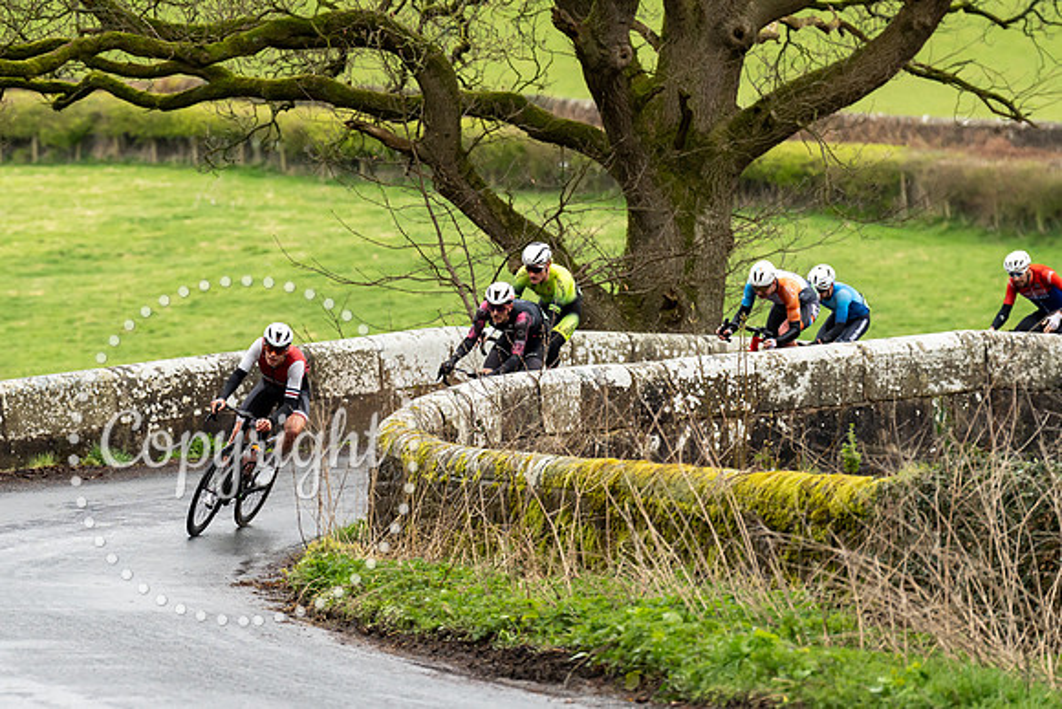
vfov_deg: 4.9
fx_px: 8279
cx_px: 321
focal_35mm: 281
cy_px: 426
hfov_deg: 7.3
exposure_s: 1/1000
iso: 1250
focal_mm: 194
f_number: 4
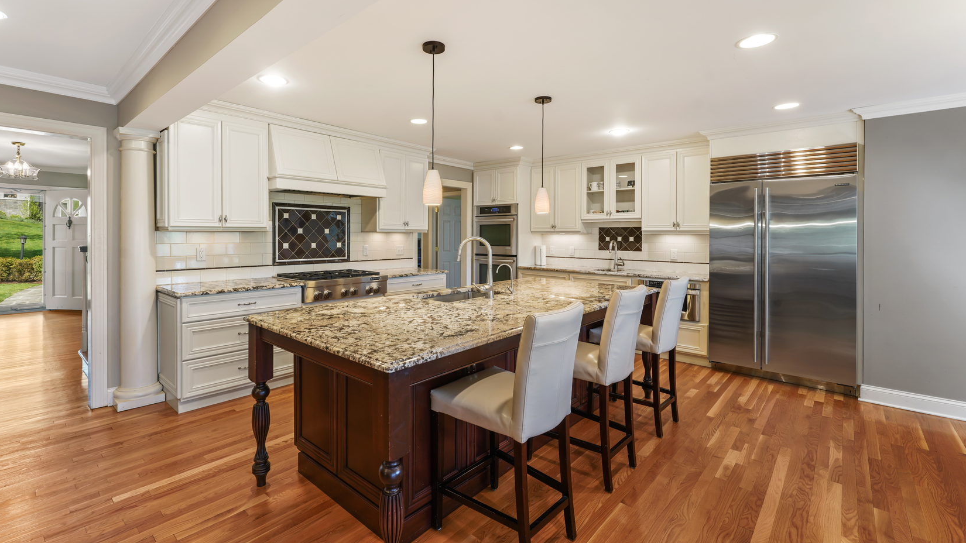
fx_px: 410
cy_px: 229
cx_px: 455
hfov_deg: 99.3
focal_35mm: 16
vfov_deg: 66.7
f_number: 8
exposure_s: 1/2
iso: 200
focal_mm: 14
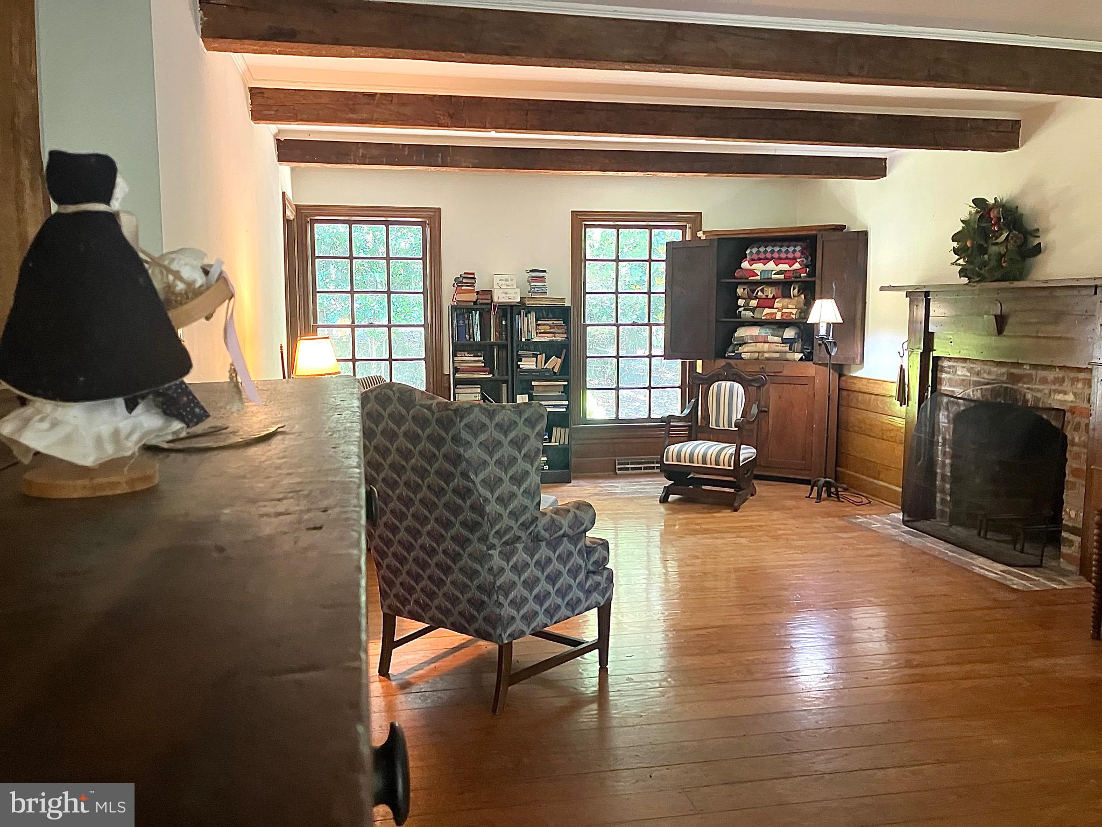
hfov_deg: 63.4
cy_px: 414
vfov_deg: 49.7
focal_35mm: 28
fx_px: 891
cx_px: 551
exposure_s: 1/60
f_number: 1.8
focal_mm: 3.99
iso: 320
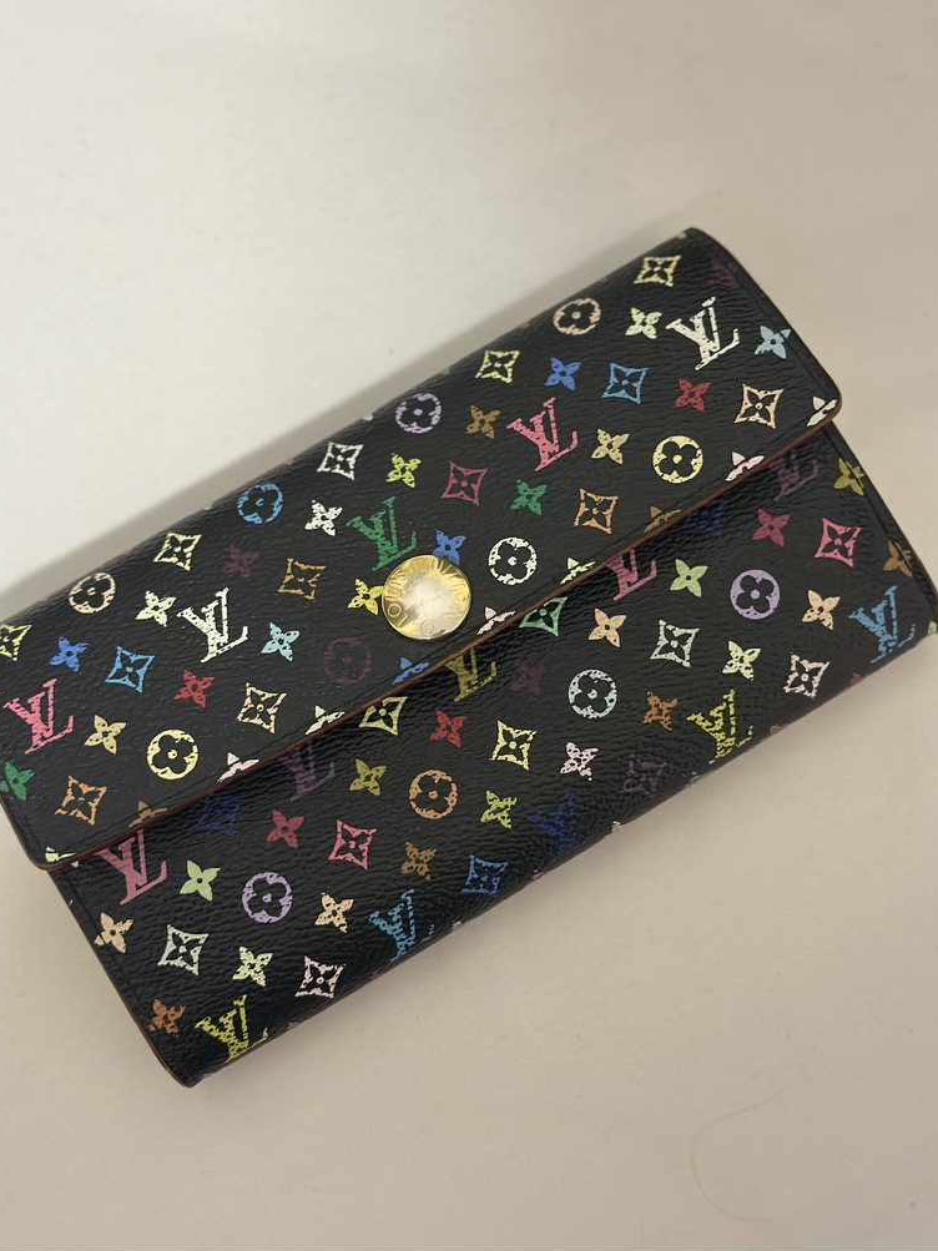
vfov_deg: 38.9
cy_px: 616
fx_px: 1771
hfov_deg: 29.7
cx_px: 464
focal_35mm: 49
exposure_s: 1/33
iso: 400
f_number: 1.78
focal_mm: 6.86
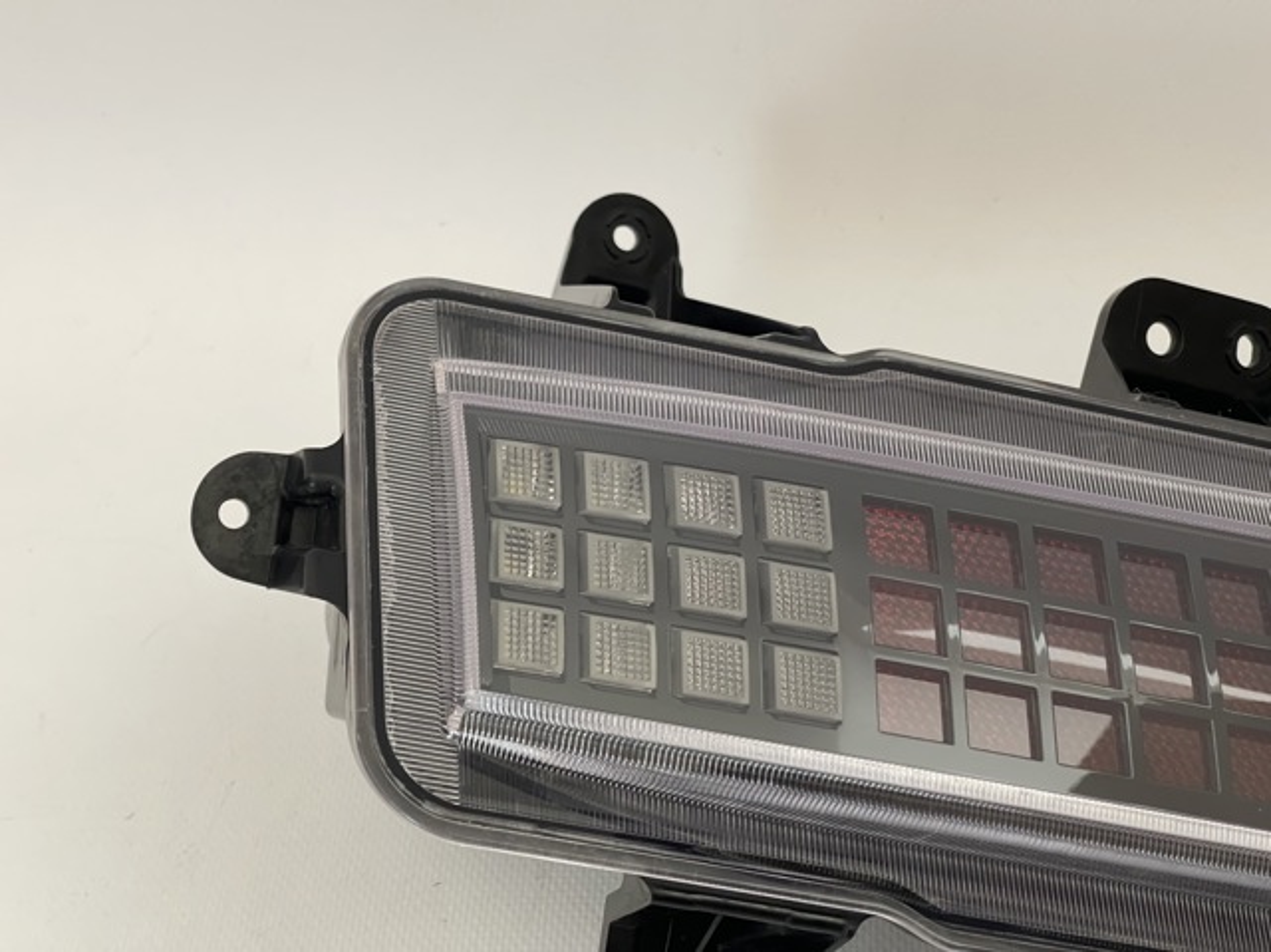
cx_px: 636
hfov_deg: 30.3
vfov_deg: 22.9
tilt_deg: -46.4
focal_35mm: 64
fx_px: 2348
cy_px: 476
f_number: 2.2
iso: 250
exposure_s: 1/60
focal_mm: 7.5
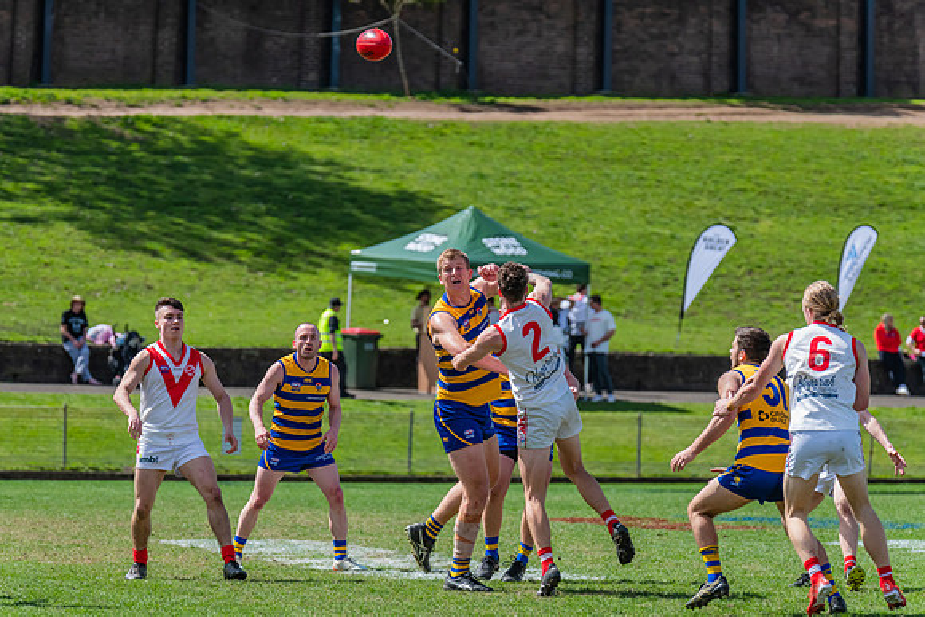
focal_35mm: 304
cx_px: 444
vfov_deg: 4.5
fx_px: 7823
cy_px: 323
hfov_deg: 6.8
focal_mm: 290
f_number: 7.1
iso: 800
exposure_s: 1/1600
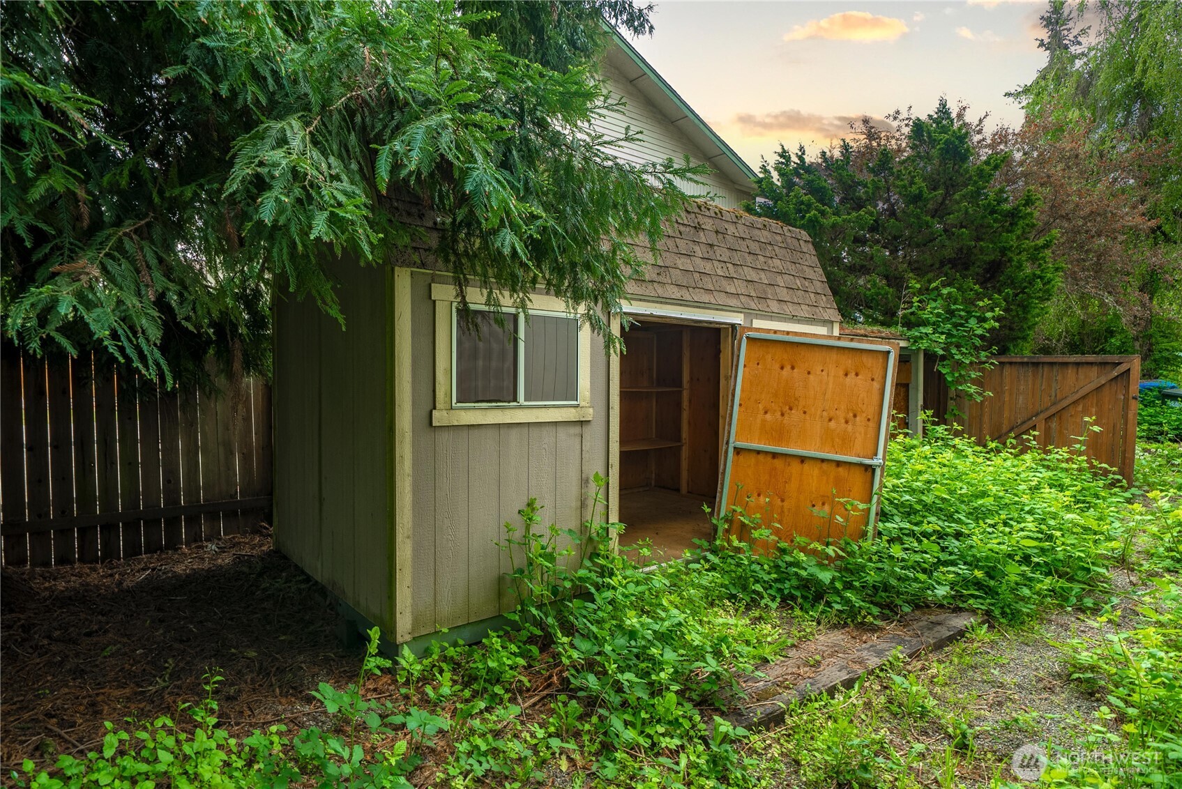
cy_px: 394
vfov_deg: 64.6
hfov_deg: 86.9
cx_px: 591
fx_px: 624
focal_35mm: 19
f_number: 7.1
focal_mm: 19
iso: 200
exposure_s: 1/30
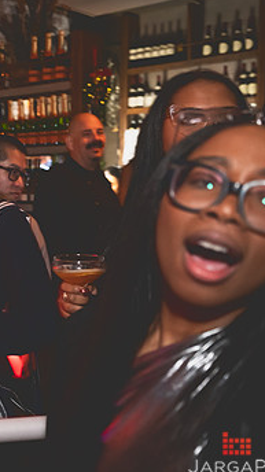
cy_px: 238
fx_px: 626
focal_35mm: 50
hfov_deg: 21.6
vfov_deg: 41.3
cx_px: -78
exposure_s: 1/100
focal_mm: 28
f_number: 2.8
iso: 3200
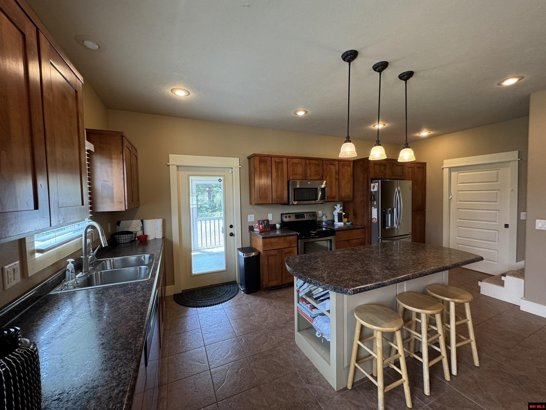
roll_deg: +0.8
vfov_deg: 85.7
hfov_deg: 102.1
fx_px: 221
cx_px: 273
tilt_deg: -2.6
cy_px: 205
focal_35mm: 14
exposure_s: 1/60
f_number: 2.2
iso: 200
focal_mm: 2.22
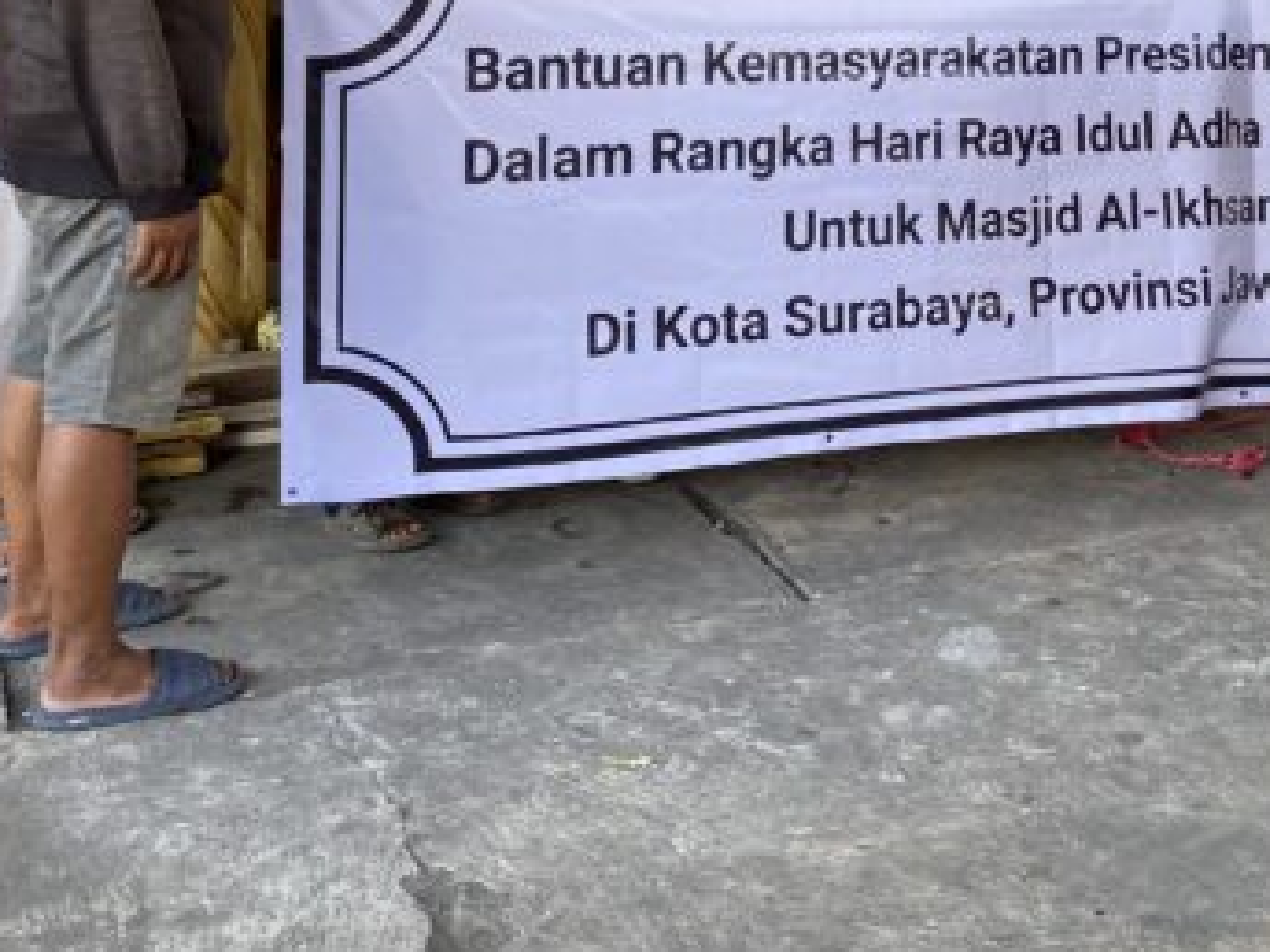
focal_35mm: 58
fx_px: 2128
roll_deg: -2.3
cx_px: 1026
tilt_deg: -4.6
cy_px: -30
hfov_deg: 32.3
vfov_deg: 24.0
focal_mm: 4.25
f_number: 1.8
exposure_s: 1/121
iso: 64
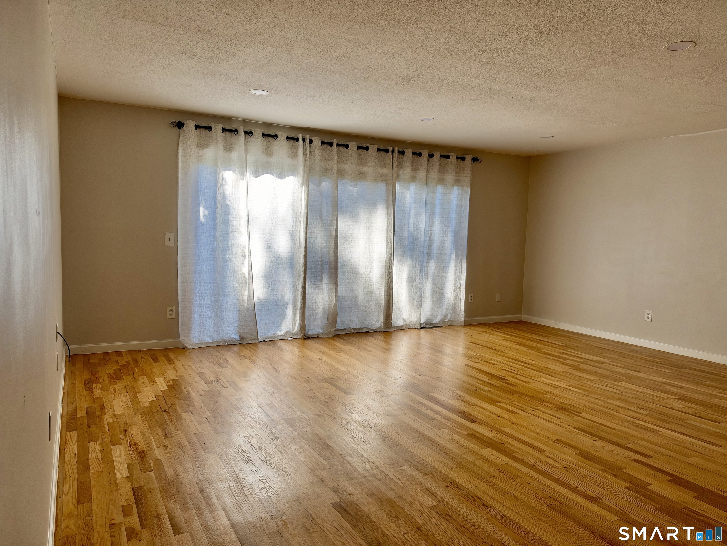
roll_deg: -1.6
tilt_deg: -4.6
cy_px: 273
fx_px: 504
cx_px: 364
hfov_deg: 71.6
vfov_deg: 56.8
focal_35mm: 24
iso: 125
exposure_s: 1/204
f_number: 1.8
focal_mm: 6.93
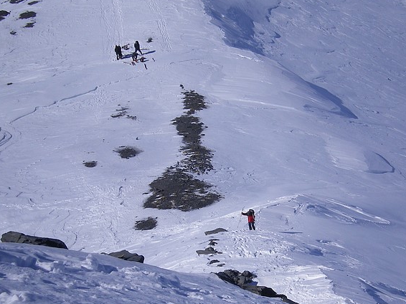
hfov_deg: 16.0
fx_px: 1442
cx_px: 283
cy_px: 171
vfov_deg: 12.0
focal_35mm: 123
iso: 64
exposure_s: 1/500
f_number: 7.2
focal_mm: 14.3
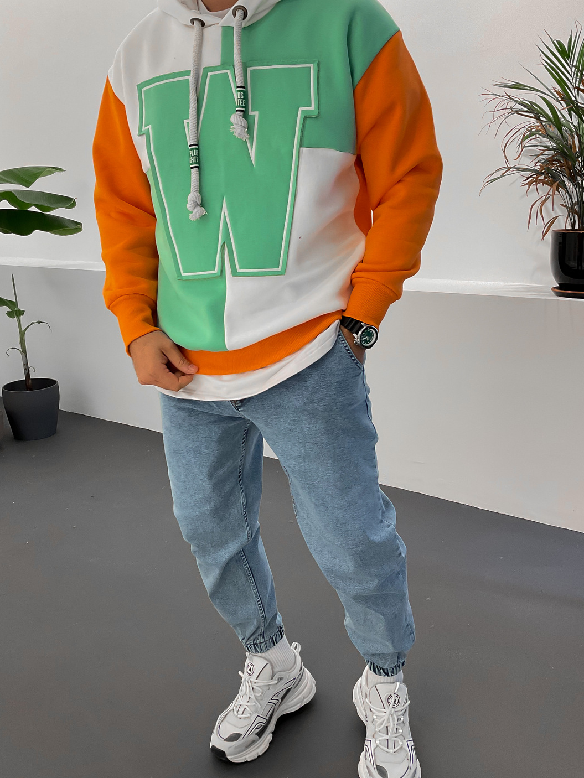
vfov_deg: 55.3
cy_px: 361
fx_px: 742
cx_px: 268
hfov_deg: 42.9
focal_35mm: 33
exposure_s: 1/100
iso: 64
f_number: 1.8
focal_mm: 3
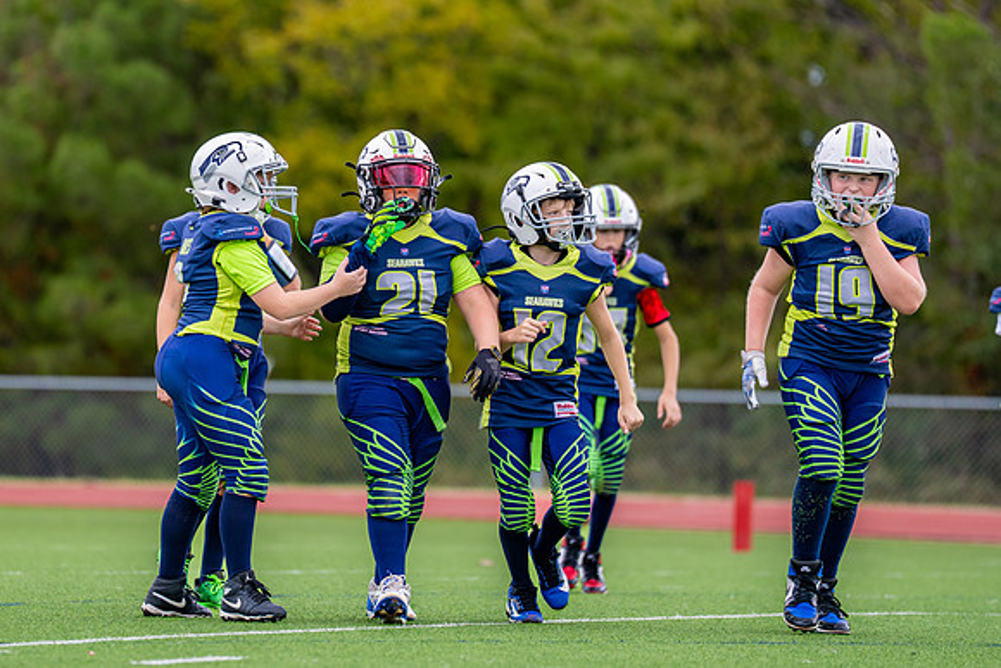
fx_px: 8466
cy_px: 259
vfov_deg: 4.5
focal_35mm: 304
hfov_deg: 6.8
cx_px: 355
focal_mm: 200
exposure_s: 1/2000
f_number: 2.8
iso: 320
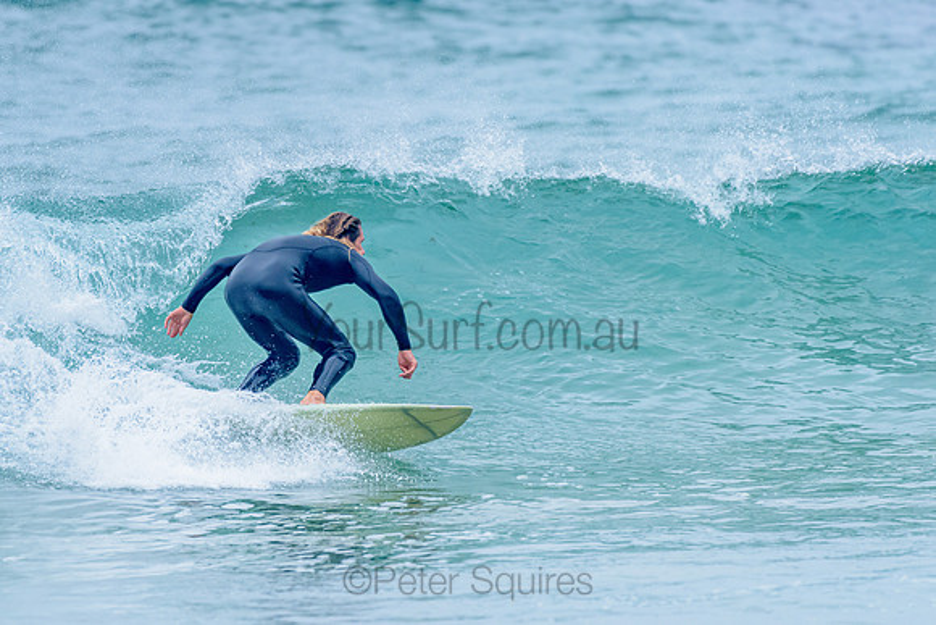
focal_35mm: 628
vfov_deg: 2.2
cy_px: 248
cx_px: 355
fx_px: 16325
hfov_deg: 3.3
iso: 800
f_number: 5.6
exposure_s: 1/2000
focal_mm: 500
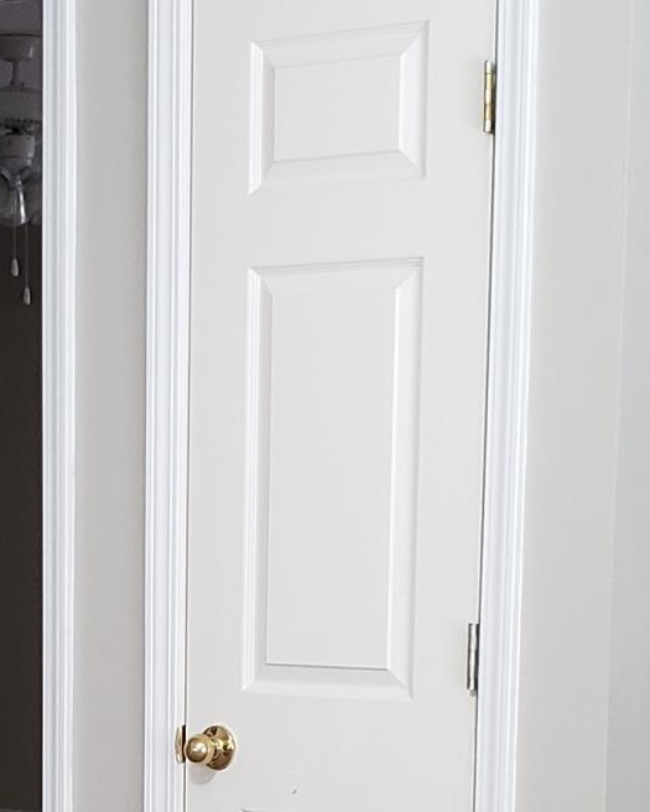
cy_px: 937
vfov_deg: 16.0
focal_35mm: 116
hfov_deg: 13.1
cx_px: 27
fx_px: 2789
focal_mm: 4.3
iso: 200
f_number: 1.5
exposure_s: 1/60
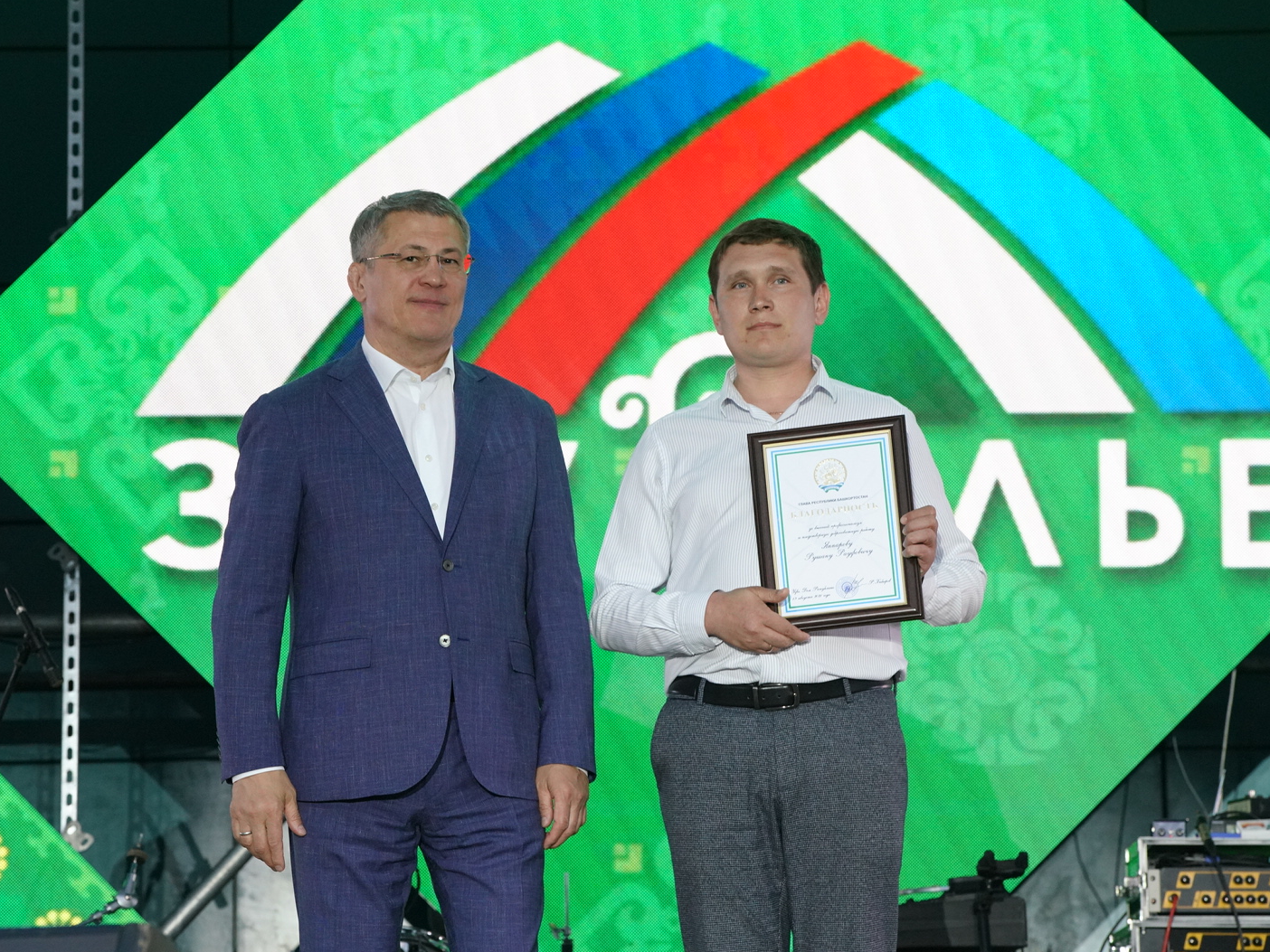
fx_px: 6824
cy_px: 470
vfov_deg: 8.0
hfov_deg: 10.6
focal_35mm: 186
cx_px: 583
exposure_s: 1/400
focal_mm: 168
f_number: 8
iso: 4000
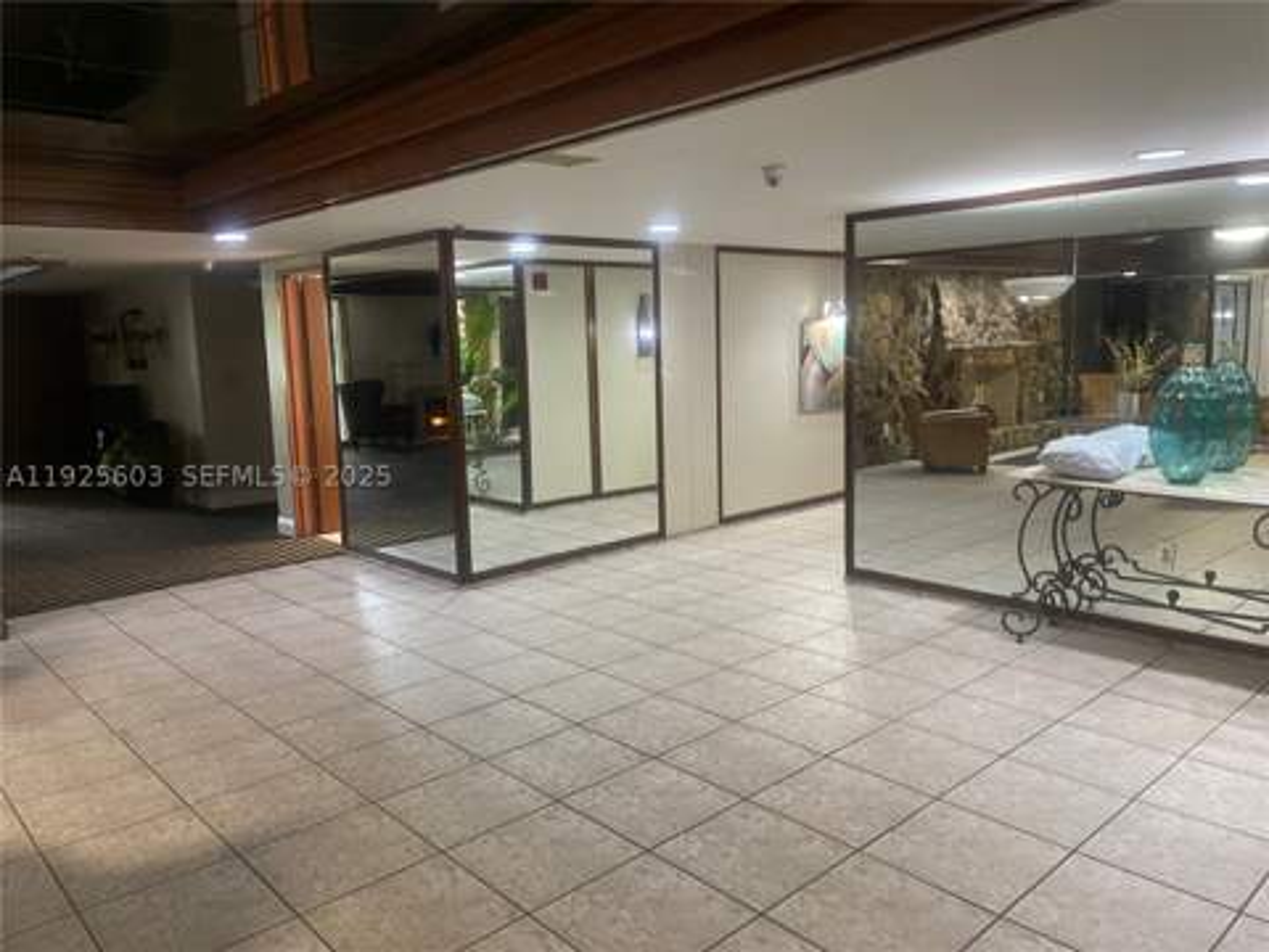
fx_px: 916
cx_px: 634
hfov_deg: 69.4
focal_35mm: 25
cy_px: 476
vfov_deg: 54.9
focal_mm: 5.1
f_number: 1.6
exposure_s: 1/60
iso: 500
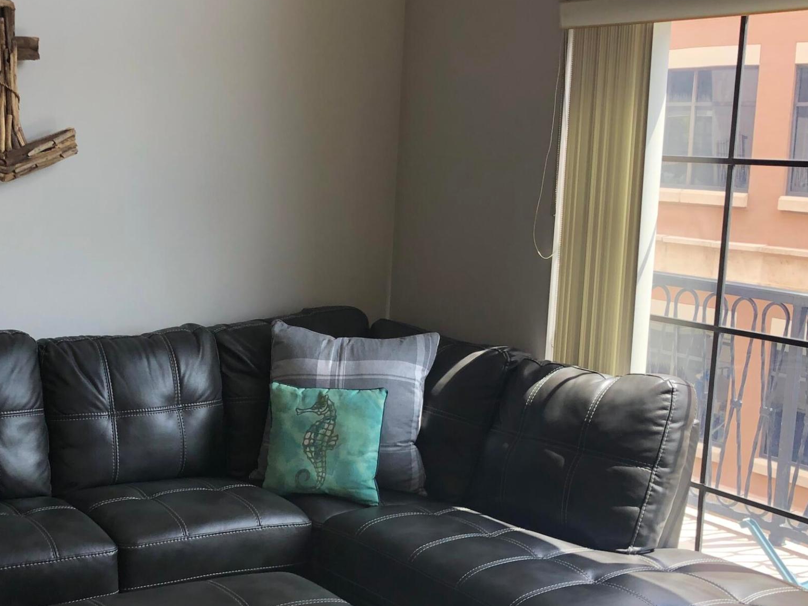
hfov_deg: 35.6
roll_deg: +0.5
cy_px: 370
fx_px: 1237
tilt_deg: -10.4
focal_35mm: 53
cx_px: 236
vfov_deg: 27.4
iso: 25
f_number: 1.8
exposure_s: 1/120
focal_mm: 4
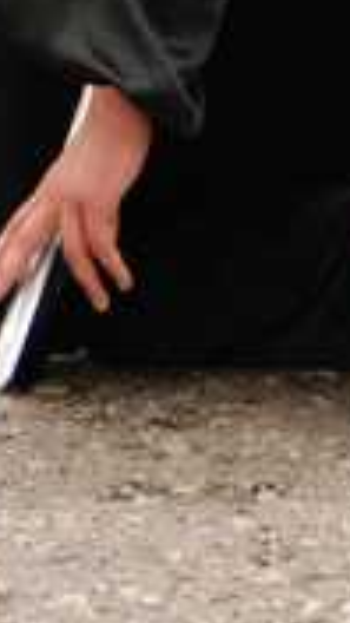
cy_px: -421
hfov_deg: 3.0
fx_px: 6600
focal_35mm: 400
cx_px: 30
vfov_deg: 5.3
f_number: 5.3
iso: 400
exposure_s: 1/250
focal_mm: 70
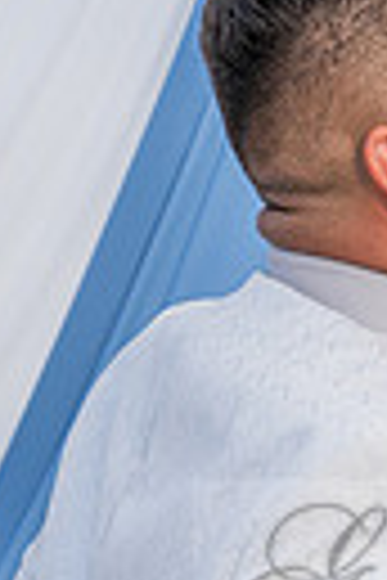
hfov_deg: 8.0
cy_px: 543
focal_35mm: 165
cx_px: 738
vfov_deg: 12.3
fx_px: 2660
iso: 200
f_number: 6.3
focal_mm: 24
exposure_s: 1/125
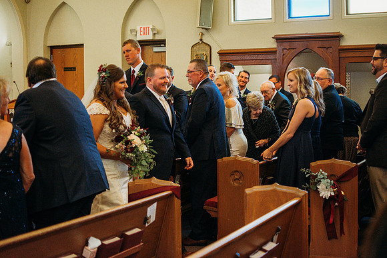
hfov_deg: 37.8
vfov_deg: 25.8
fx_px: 564
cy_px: 129
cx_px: 194
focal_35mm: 52
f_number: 1.8
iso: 500
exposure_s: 1/640
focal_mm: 35
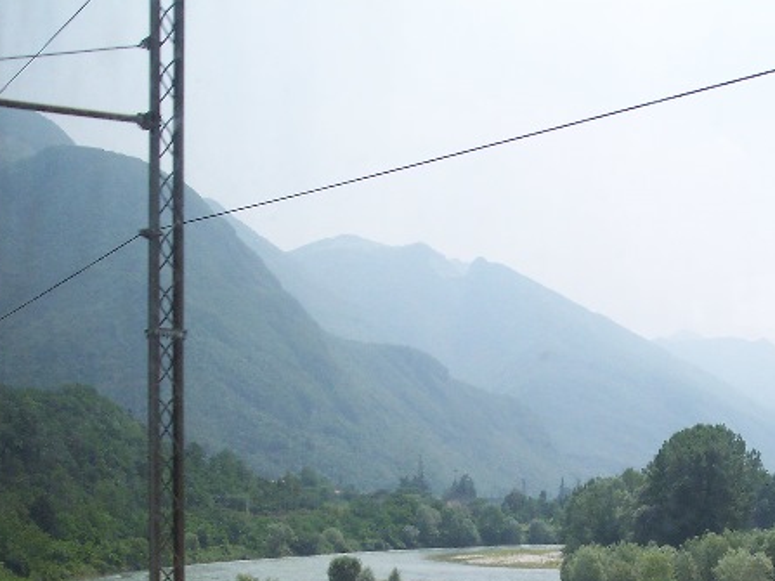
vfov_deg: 21.2
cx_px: 529
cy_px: 515
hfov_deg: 28.3
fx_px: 1522
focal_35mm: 68
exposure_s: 1/350
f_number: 4.8
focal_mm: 8
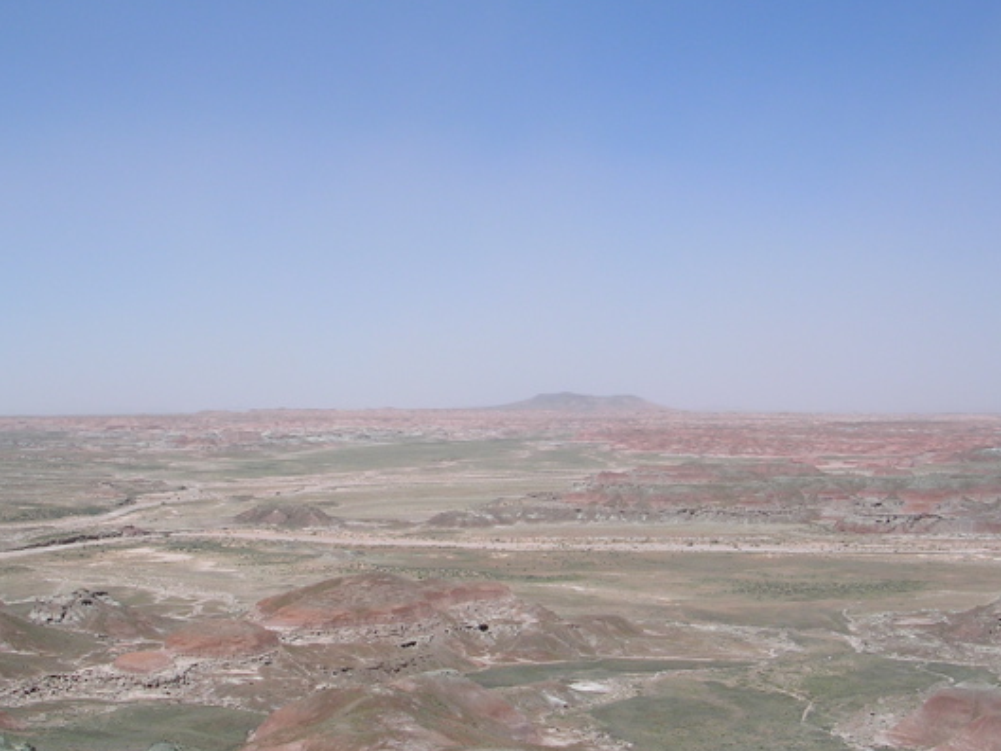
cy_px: 412
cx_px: 500
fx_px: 1330
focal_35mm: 46
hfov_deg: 41.2
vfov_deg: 31.5
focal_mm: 5.8
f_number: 5.6
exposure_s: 1/380
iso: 50
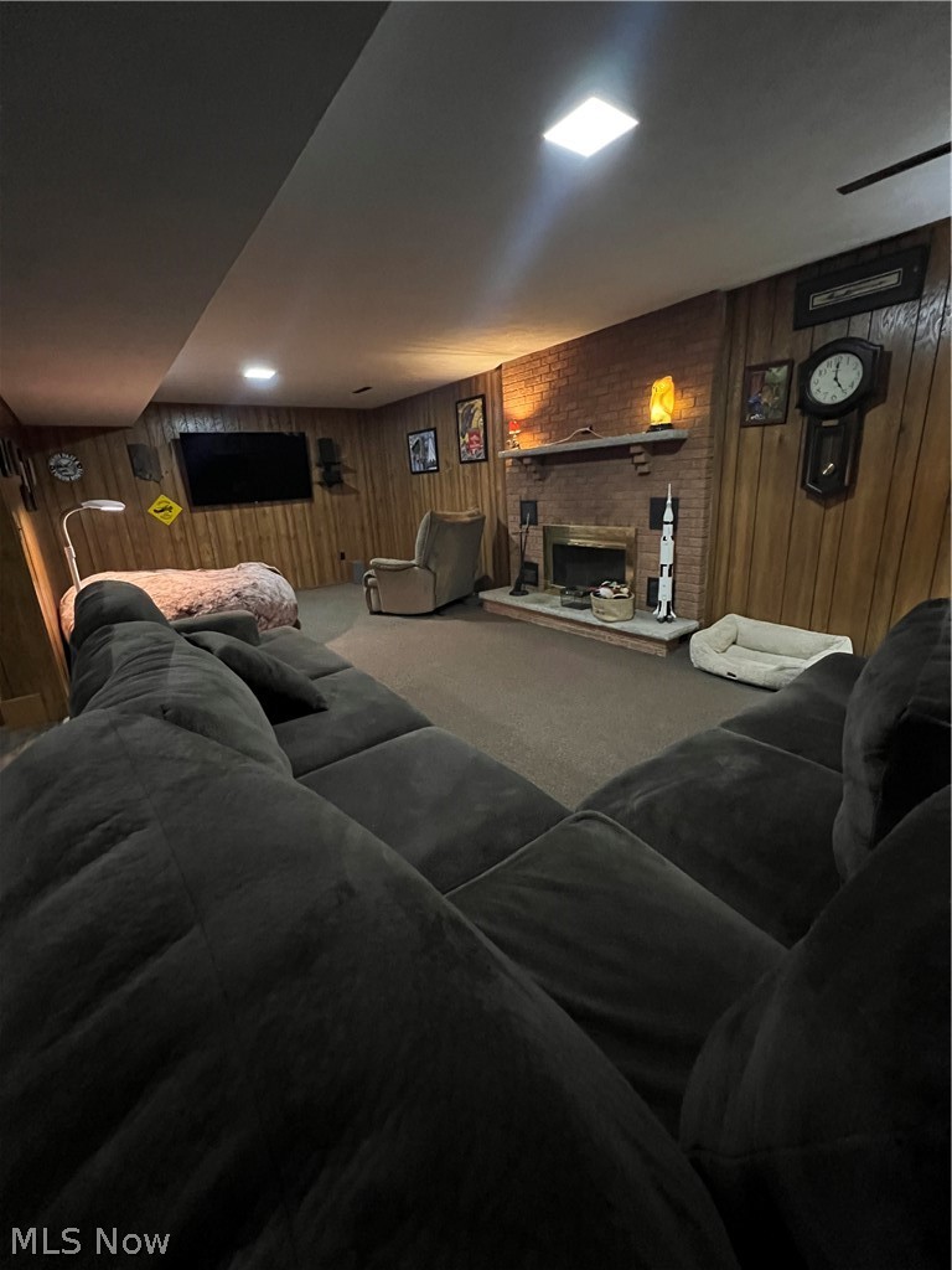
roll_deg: +4.2
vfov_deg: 106.2
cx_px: 476
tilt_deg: -15.8
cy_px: 635
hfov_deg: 89.9
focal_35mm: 13
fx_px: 477
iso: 1250
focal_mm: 1.57
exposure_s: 1/30
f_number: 1.8
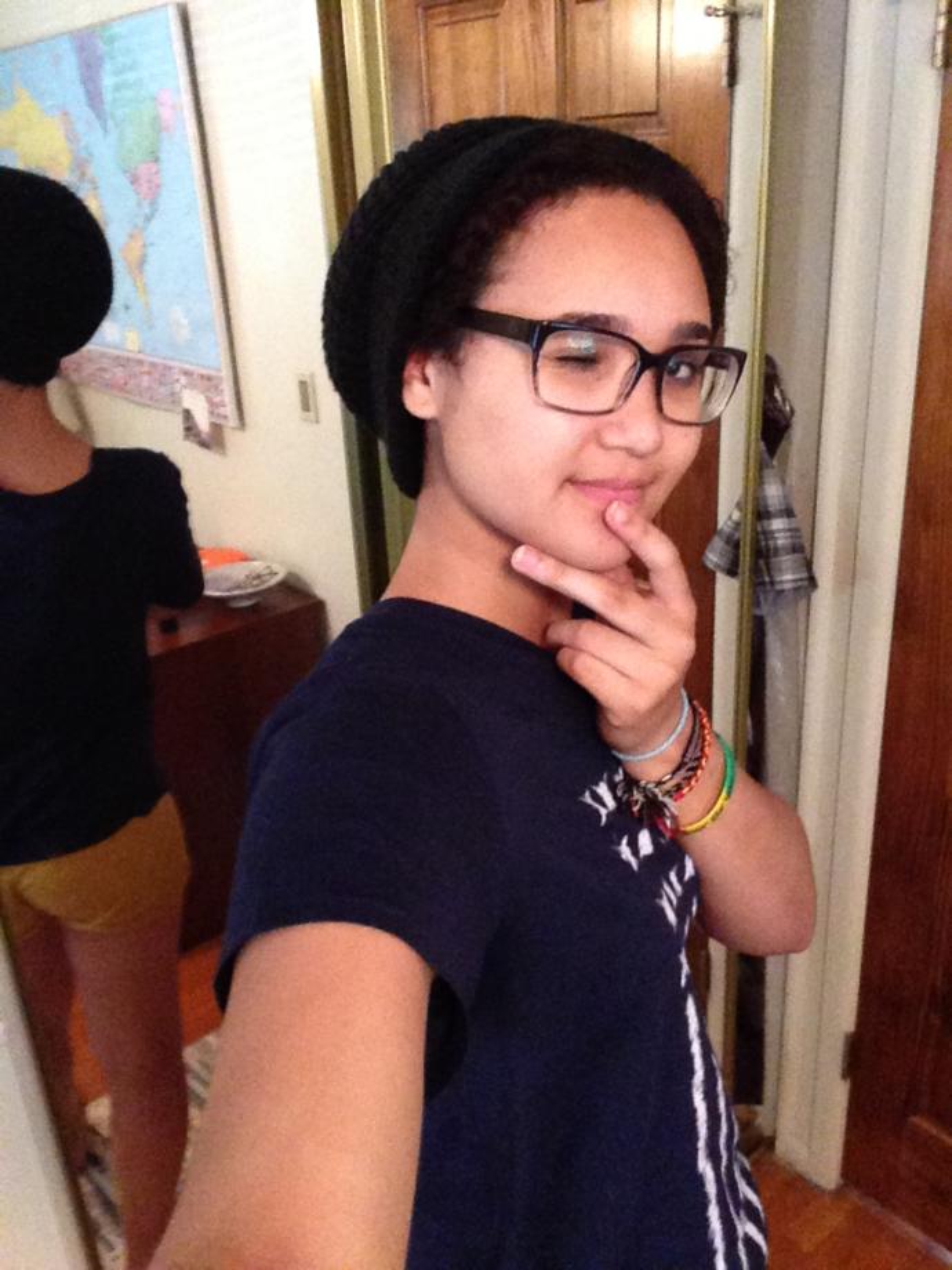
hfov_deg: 42.9
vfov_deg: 55.4
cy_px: 635
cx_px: 476
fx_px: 1210
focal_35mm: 33
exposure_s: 1/15
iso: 800
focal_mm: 2.15
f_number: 2.4
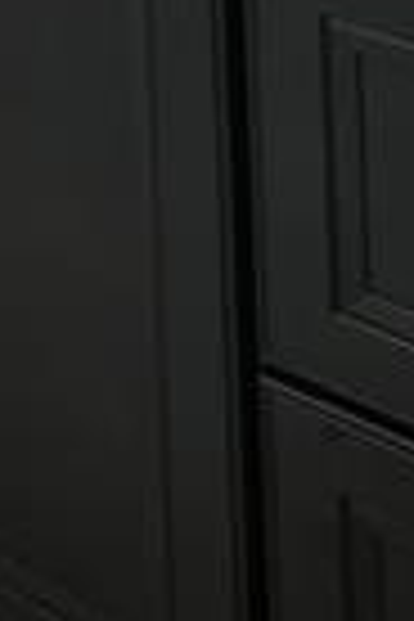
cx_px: -328
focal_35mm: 89
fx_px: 1535
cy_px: -918
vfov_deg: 14.2
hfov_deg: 13.7
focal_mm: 16
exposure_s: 1/6
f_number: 11
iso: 400
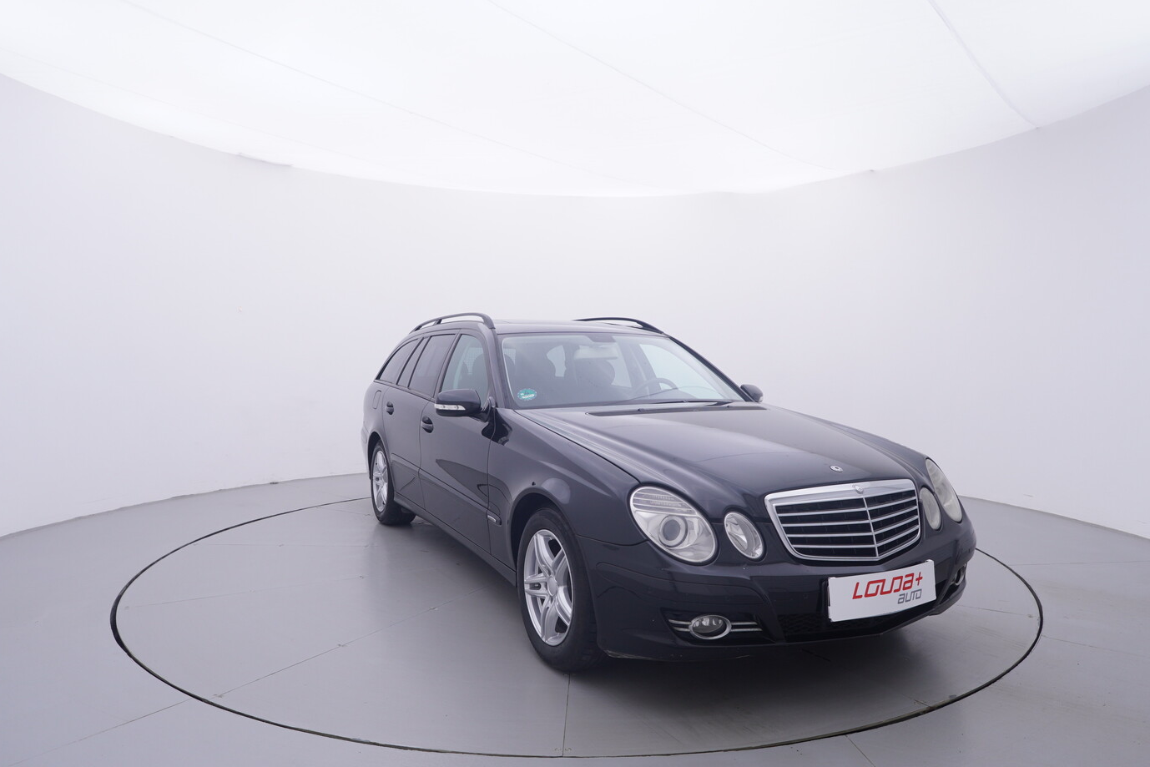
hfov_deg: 74.8
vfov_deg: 54.1
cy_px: 401
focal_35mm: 24
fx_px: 751
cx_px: 589
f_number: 5
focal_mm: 15
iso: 200
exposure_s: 1/80
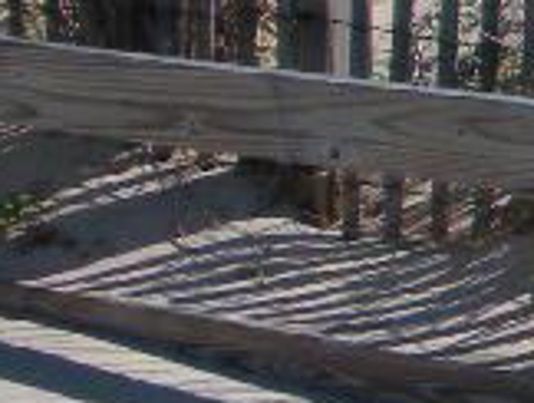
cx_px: 1618
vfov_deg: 6.5
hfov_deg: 7.6
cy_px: 20
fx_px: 3507
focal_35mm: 227
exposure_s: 1/1010
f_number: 3.5
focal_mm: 6.3
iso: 64
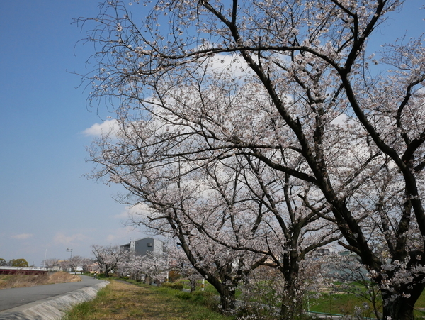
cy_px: 160
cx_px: 212
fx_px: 369
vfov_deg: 46.9
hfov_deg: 59.9
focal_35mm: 30
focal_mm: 15
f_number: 11
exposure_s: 1/1600
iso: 800
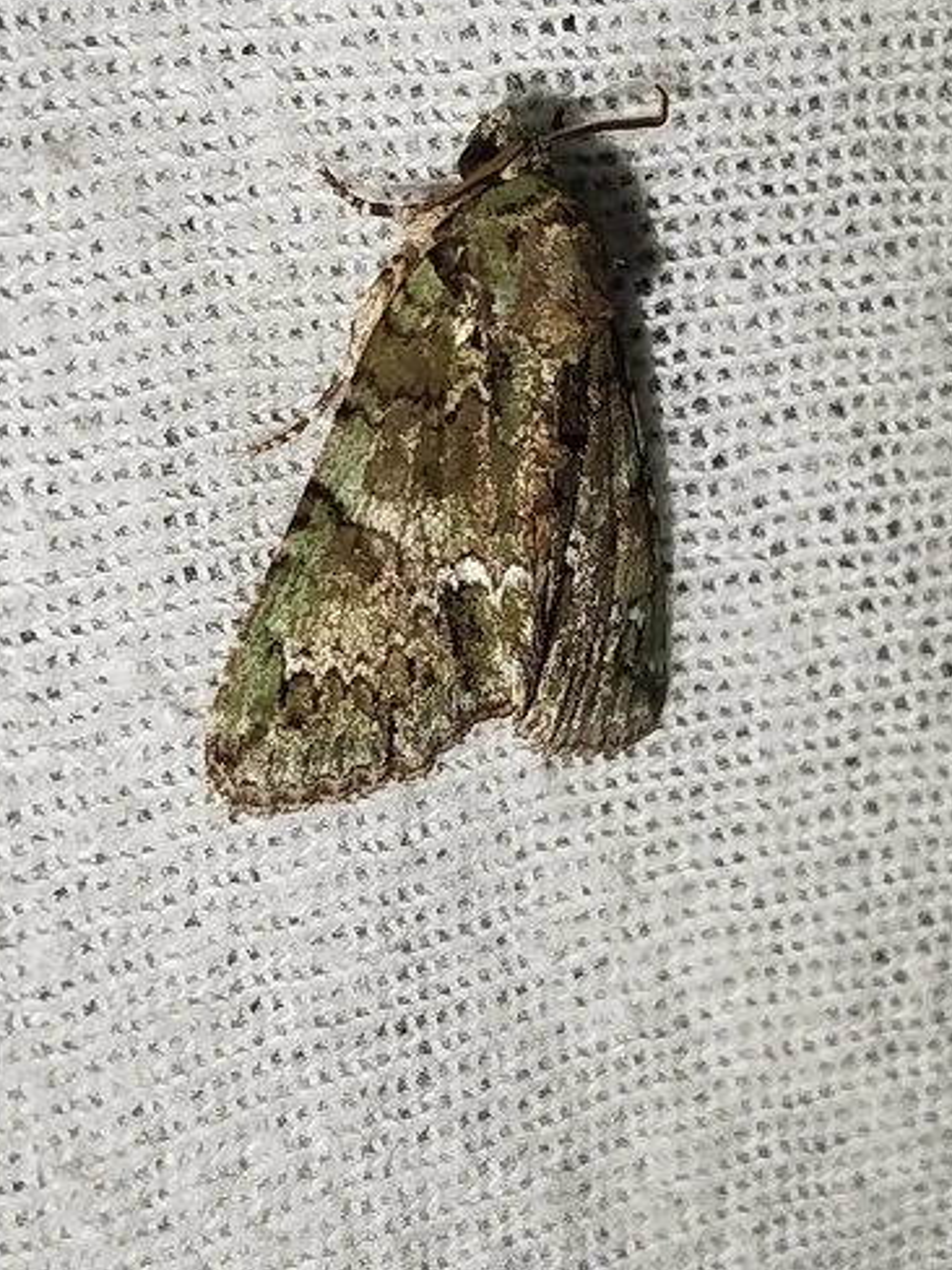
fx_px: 3557
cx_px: 546
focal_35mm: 97
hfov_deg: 15.2
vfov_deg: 20.2
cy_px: 481
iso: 125
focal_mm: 5.31
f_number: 1.7
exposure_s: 1/50
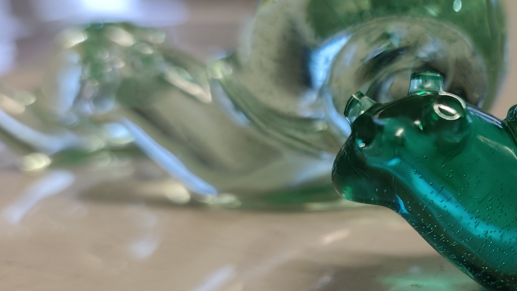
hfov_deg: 41.4
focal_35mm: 47
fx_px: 644
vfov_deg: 25.3
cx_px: 430
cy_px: 203
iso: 800
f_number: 1.65
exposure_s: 1/35.1
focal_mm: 6.19
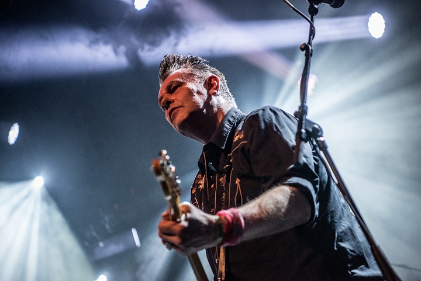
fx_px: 819
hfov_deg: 28.8
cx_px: 210
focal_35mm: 70
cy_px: 140
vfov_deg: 19.5
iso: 2500
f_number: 2.8
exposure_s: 1/80
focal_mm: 70
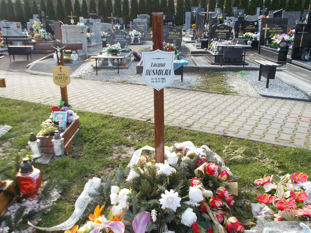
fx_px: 305
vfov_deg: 41.8
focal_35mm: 34
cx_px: 156
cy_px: 116
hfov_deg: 54.0
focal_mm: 6
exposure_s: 1/250
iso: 80
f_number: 3.6
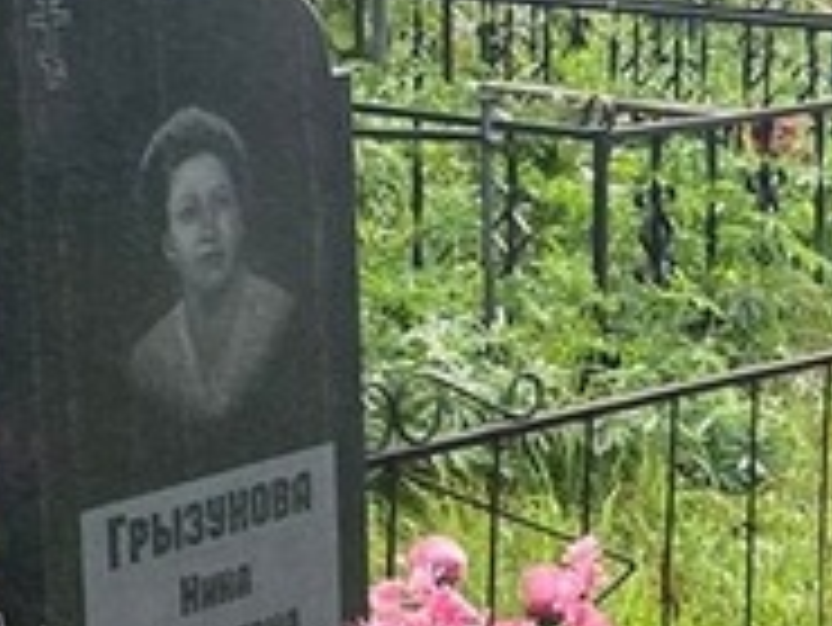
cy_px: 360
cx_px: 1372
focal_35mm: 144
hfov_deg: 12.7
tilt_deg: -15.8
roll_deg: -4.6
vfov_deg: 10.3
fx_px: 3463
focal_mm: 4.25
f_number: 1.8
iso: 32
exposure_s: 1/673
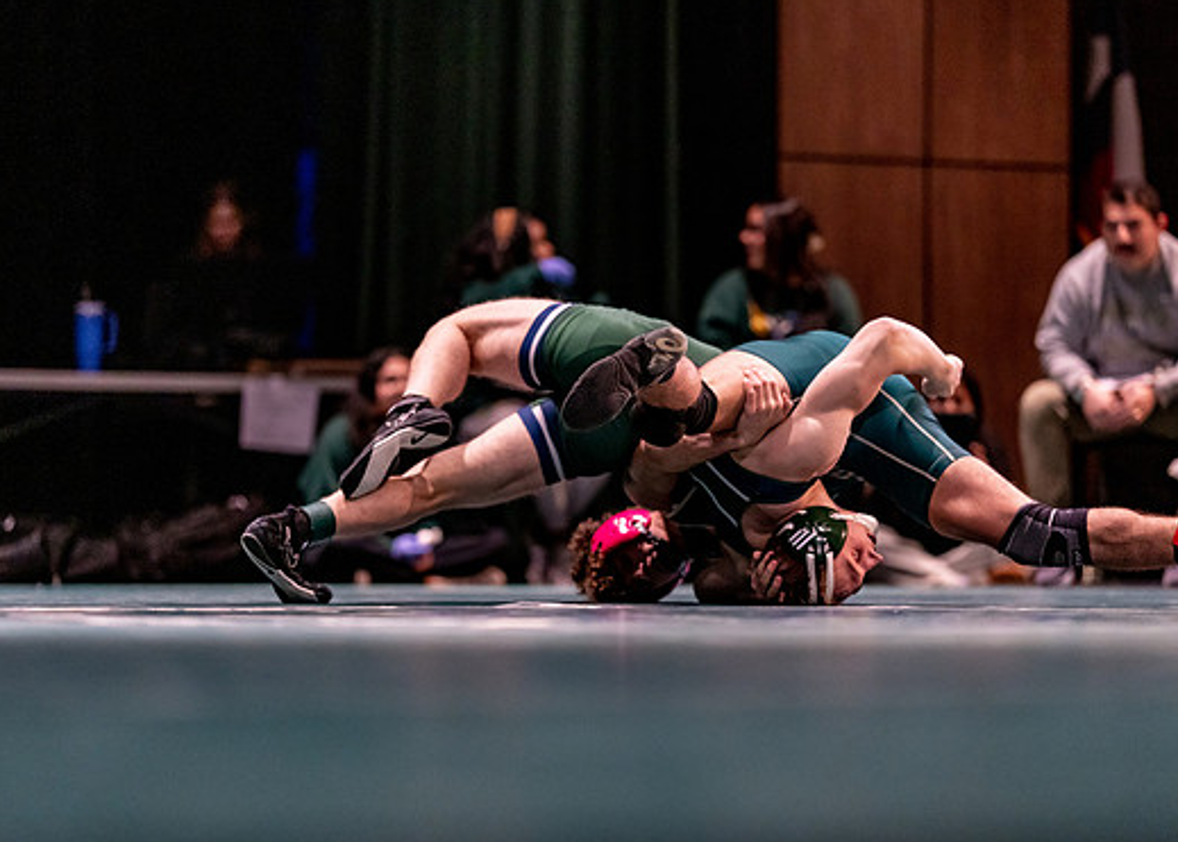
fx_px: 5287
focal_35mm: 158
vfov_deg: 9.1
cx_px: 620
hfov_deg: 12.7
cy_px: 424
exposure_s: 1/800
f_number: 1.8
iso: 2000
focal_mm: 135
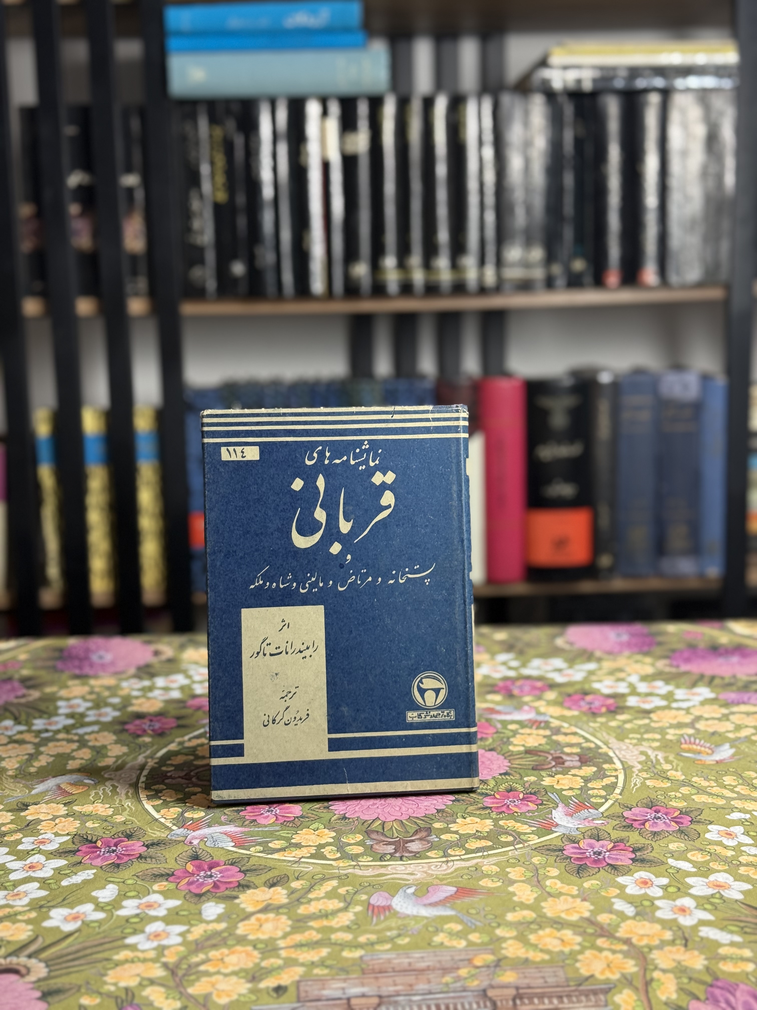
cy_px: 505
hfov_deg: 30.3
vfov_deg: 39.7
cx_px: 378
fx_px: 1400
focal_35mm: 48
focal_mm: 6.76
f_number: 1.78
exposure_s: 1/100
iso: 160
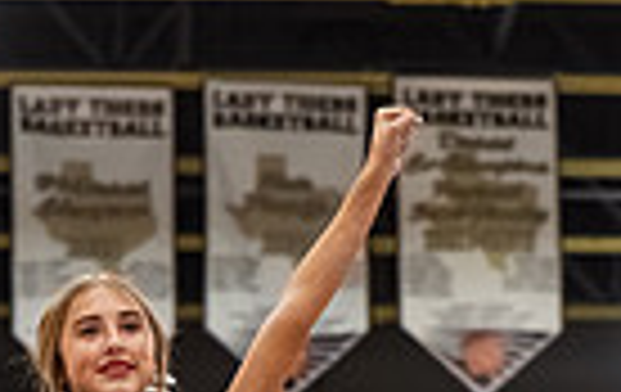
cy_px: 836
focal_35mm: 299
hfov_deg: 7.0
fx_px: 5073
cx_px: 234
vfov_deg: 4.4
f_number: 3.2
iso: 3200
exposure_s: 1/1000
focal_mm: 70
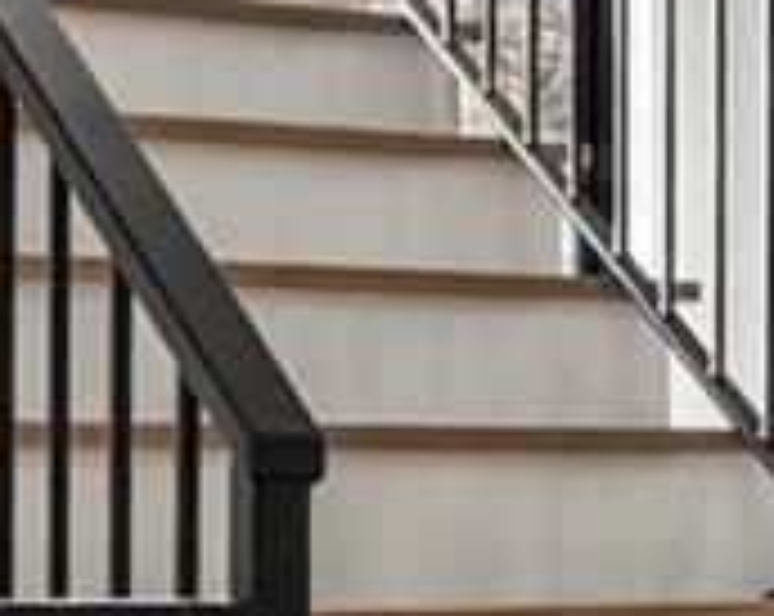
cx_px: 742
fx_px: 3202
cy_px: 459
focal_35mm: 140
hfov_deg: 13.6
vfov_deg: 11.0
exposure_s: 1/1600
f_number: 8
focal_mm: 16
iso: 800
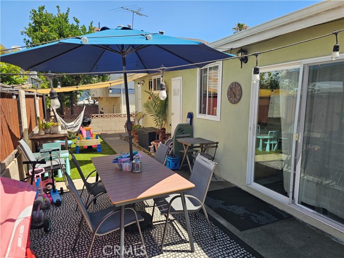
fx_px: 229
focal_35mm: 23
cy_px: 129
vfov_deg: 58.9
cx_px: 172
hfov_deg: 73.9
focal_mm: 6.3
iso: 10
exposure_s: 1/354
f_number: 1.7
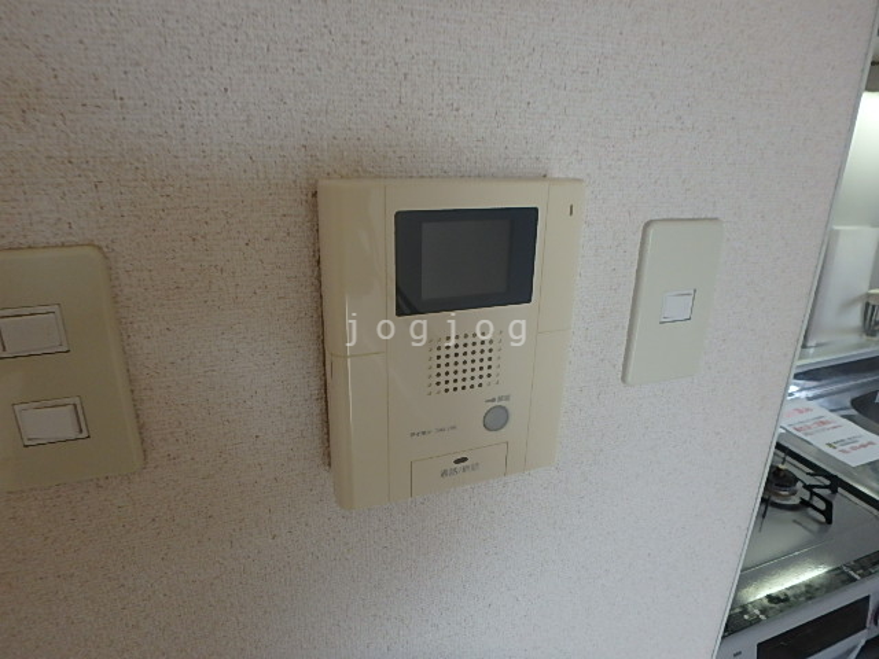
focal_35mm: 21
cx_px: 440
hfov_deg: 79.0
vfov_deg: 63.4
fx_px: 533
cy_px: 330
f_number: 3.5
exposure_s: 1/40
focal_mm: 3.7
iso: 200
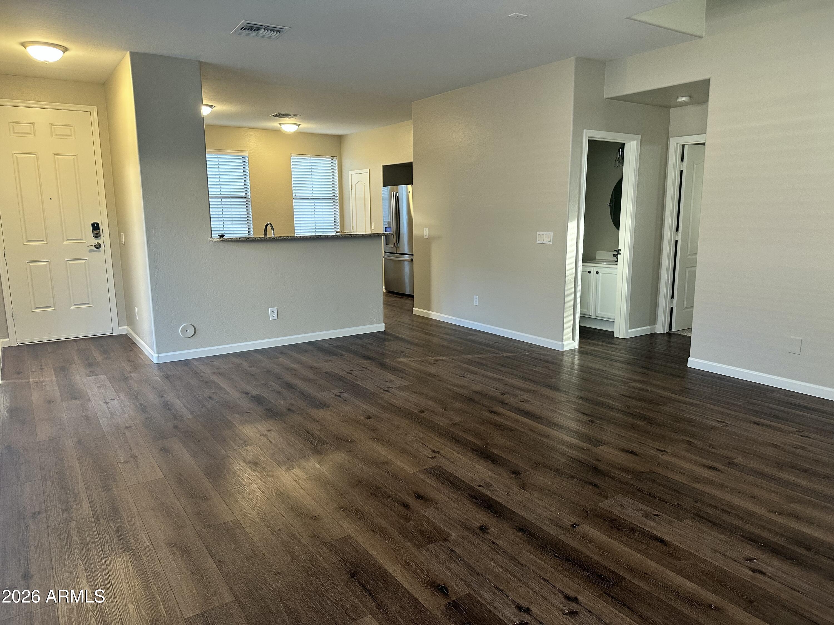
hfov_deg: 71.6
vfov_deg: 56.8
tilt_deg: -9.0
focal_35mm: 24
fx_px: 578
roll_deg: +0.3
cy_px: 312
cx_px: 417
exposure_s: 1/60
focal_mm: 6.86
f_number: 1.78
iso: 250
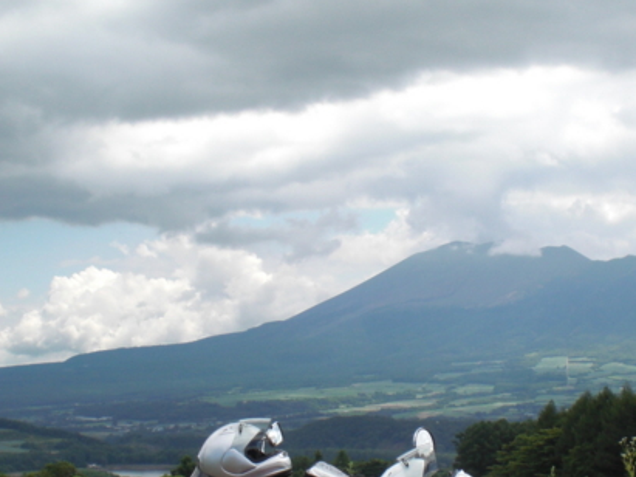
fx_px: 1359
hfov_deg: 26.0
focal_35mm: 74
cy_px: 417
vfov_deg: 19.6
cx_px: 474
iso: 64
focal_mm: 6.3
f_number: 5.6
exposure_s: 1/320
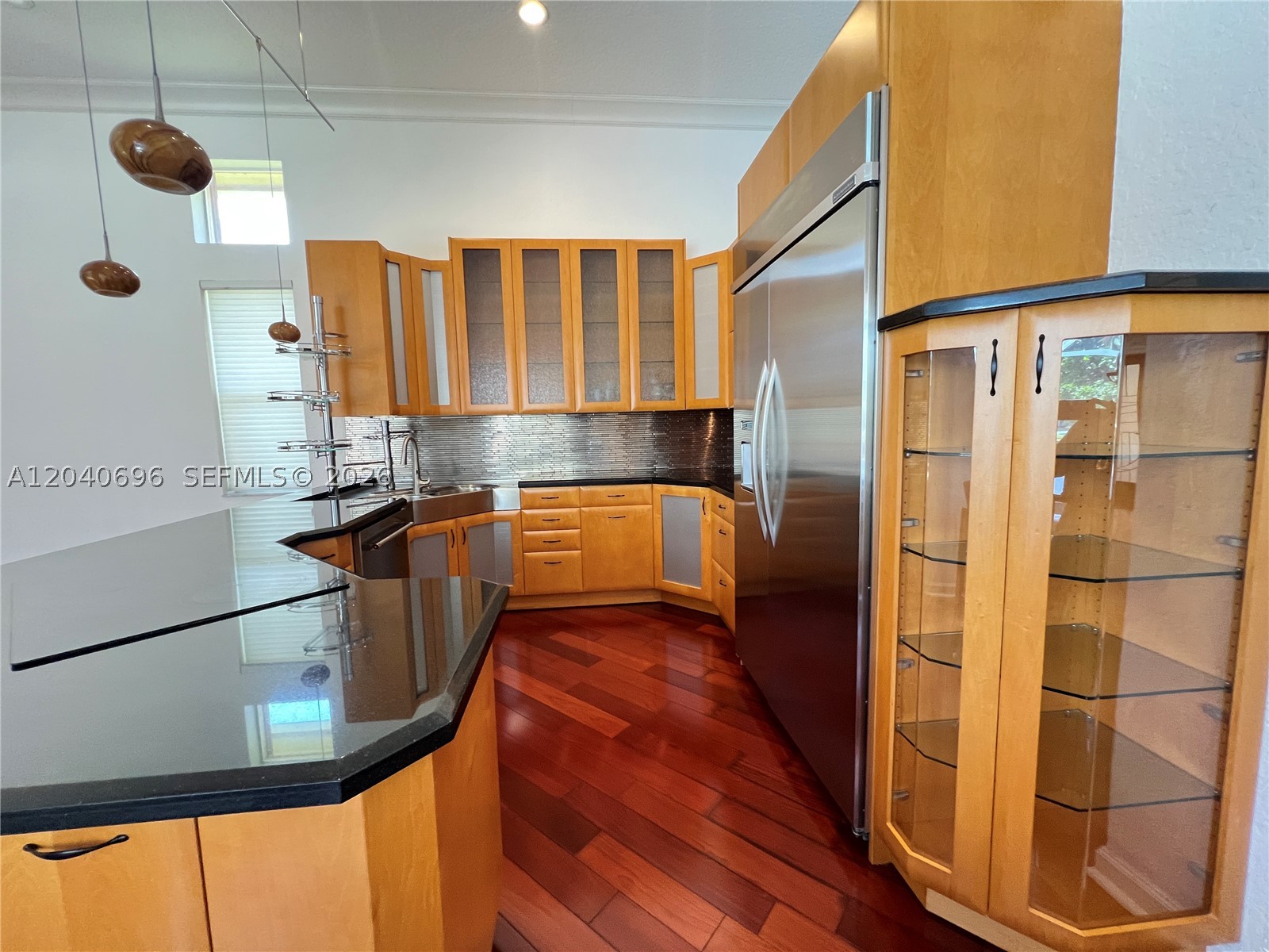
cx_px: 634
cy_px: 476
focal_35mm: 13
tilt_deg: -6.9
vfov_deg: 89.9
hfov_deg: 106.2
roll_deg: +2.0
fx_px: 477
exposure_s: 1/60
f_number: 1.8
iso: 320
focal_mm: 1.57
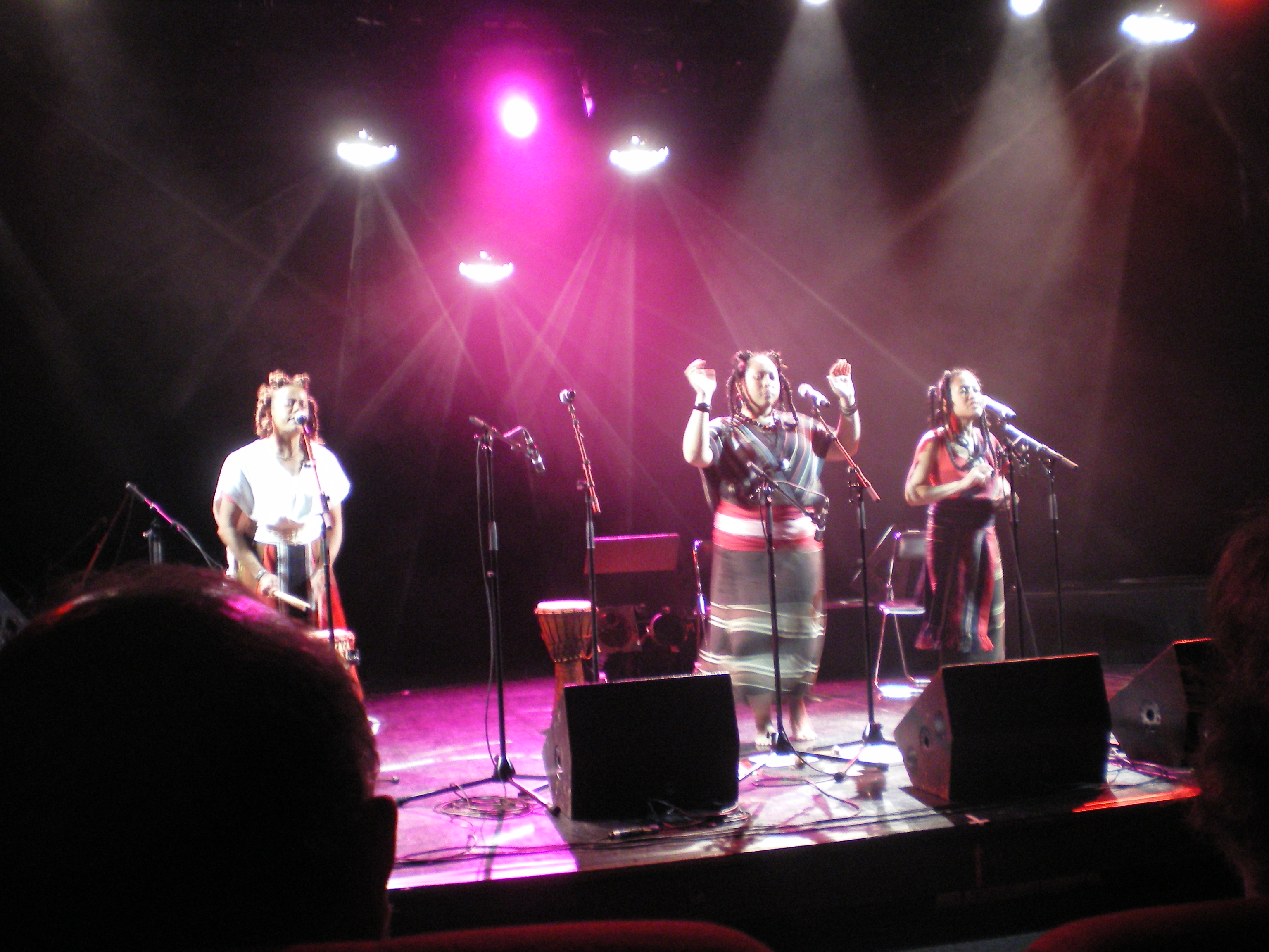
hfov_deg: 49.0
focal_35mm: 38
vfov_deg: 37.7
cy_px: 476
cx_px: 634
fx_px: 1393
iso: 400
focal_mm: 6.3
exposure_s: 1/8
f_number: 3.1
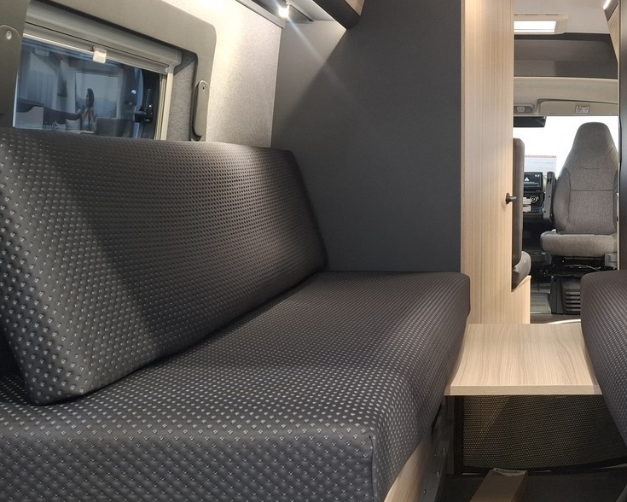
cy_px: 164
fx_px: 816
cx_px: 537
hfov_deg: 39.6
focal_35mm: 44
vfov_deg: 33.8
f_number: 1.8
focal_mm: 5.54
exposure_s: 1/33
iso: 250
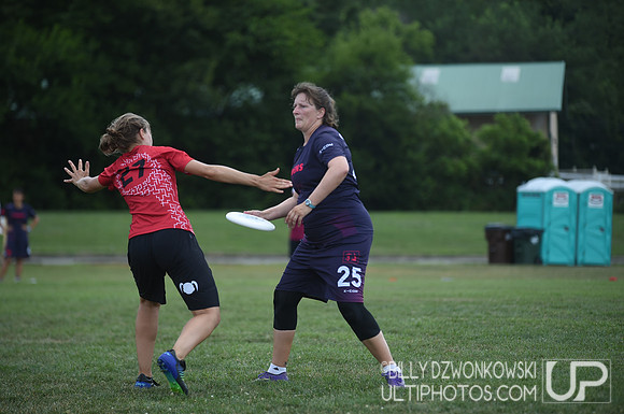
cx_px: 312
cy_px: 207
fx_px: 2769
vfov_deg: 8.6
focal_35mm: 160
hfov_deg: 12.9
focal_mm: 160
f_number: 2.8
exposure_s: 1/640
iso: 100
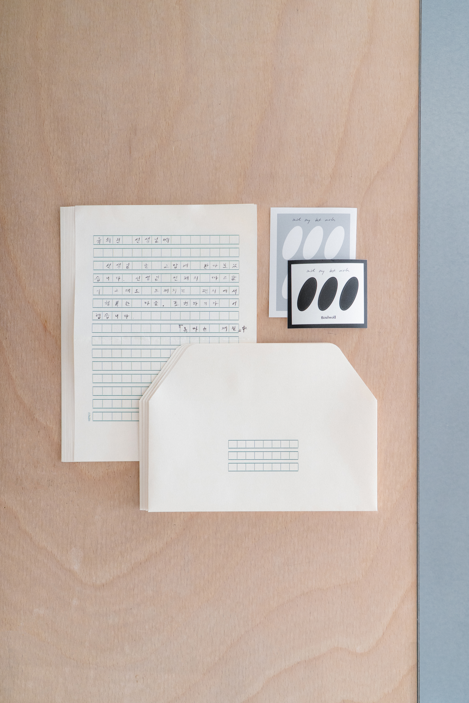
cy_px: 352
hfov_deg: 37.9
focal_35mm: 35
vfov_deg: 54.4
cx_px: 234
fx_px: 684
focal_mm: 35
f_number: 5.6
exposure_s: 1/100
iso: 2000
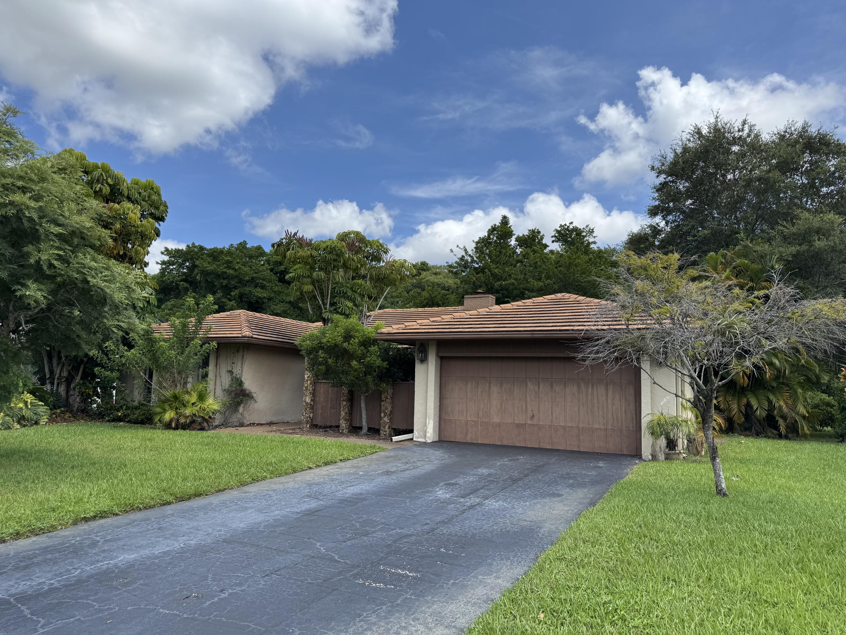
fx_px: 587
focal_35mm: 24
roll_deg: -1.2
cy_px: 318
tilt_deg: +6.8
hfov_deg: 71.6
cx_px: 423
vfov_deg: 56.8
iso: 80
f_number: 1.78
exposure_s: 1/3802
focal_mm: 6.76
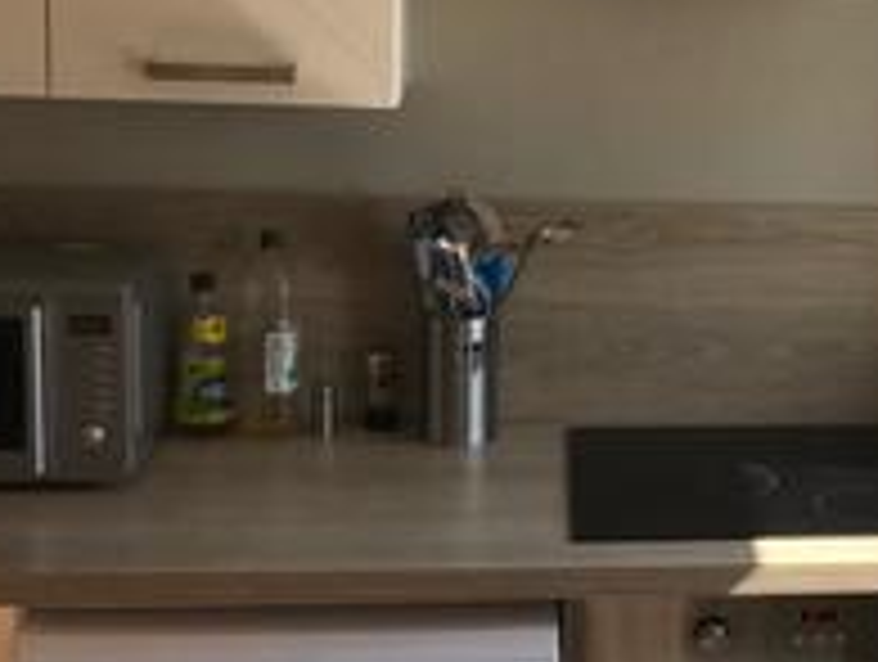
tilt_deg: -9.0
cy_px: 248
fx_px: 2185
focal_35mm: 86
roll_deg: -3.9
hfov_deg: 21.4
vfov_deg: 17.2
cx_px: 1000
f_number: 1.8
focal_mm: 3.99
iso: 20
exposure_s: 1/424
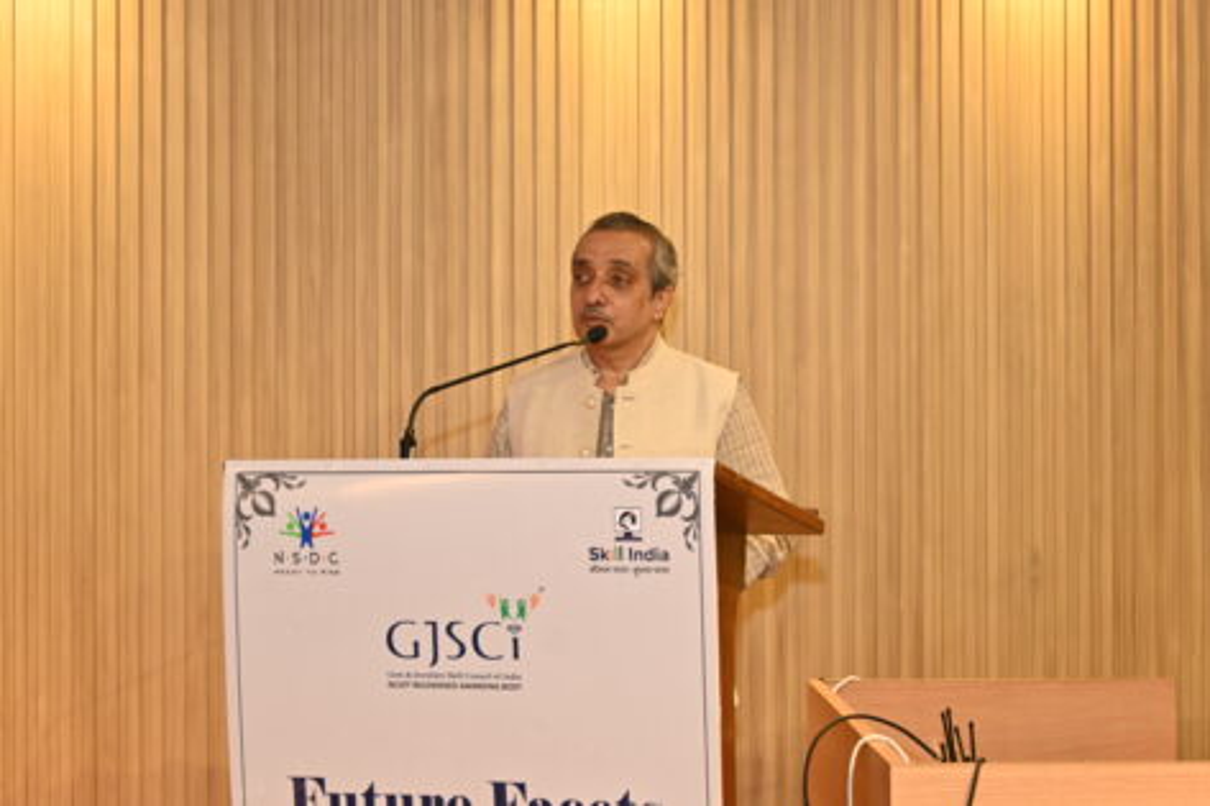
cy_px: 403
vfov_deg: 16.8
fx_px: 2721
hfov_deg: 25.1
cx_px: 605
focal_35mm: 81
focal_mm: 54
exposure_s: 1/125
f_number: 5.6
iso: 1000
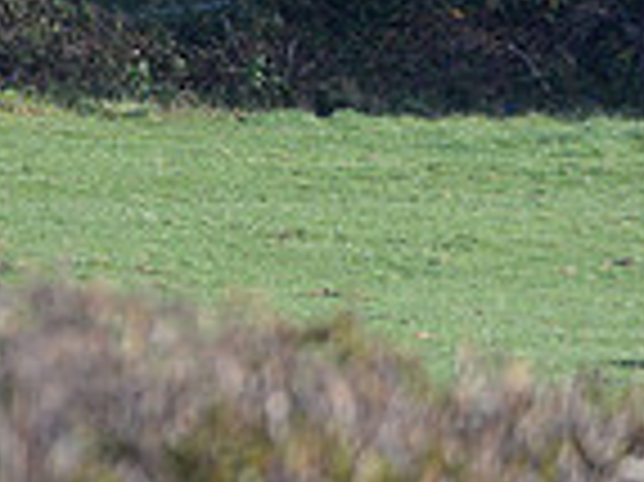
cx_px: -585
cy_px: -36
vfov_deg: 1.9
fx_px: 14462
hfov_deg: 2.5
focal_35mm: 778
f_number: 5.6
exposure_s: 1/1250
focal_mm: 200
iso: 1000
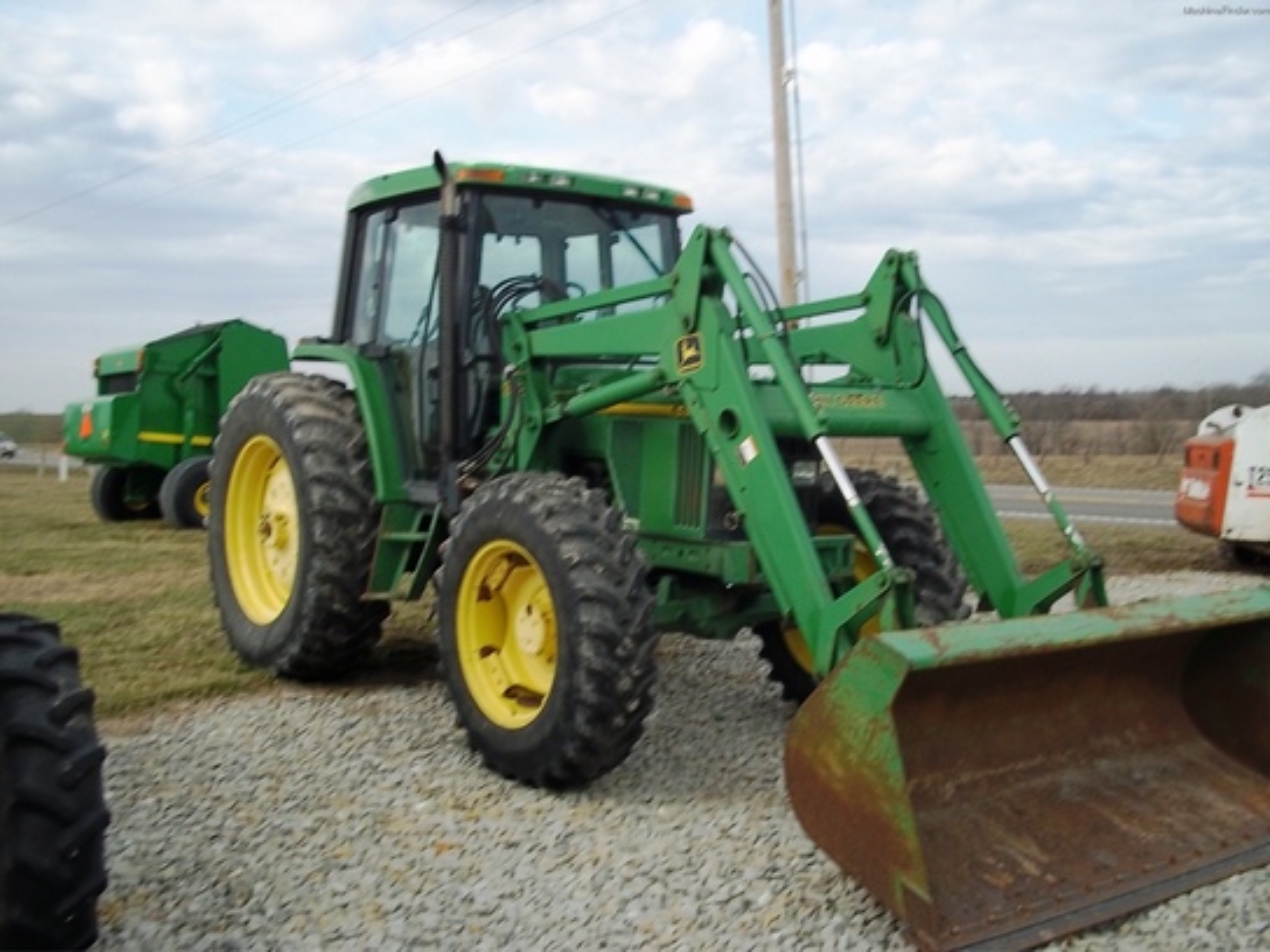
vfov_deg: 39.7
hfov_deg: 51.4
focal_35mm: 36
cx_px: 635
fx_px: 1321
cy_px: 476
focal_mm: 6.5
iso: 80
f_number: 8
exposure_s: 1/80
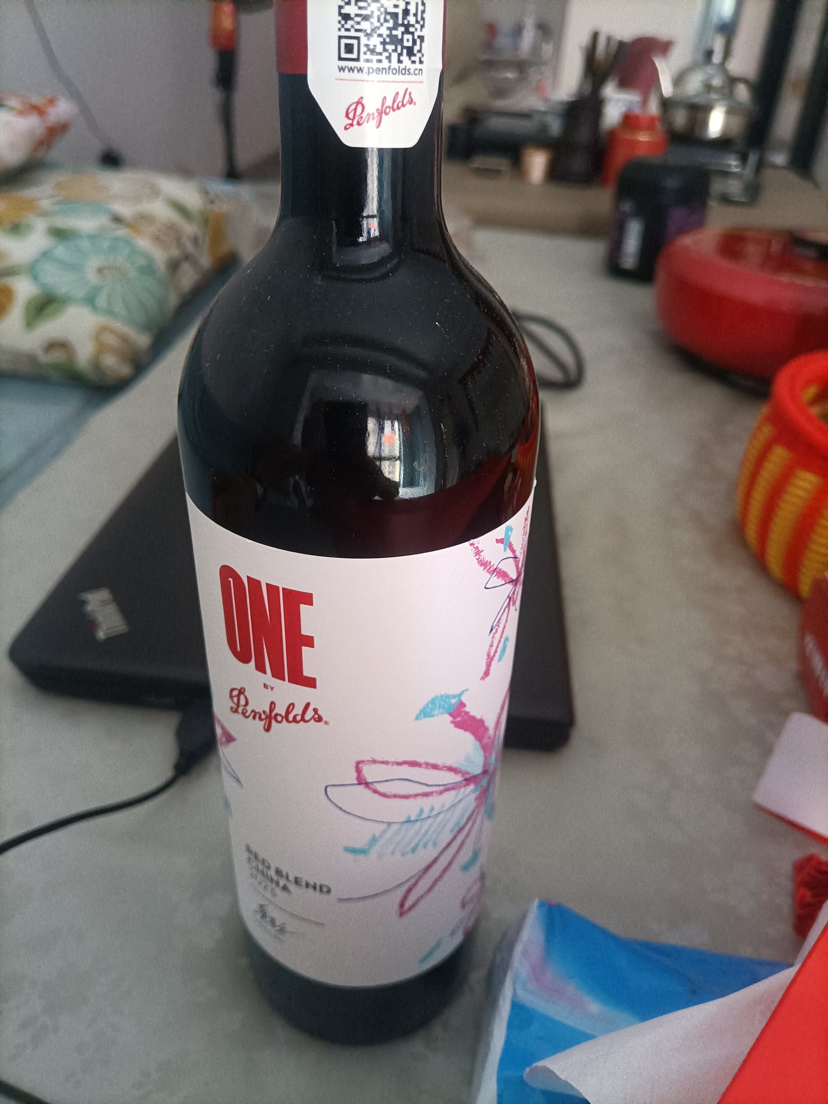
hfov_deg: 53.1
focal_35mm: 26
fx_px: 829
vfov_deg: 67.3
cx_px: 414
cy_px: 552
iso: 2631
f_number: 1.8
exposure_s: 1/100
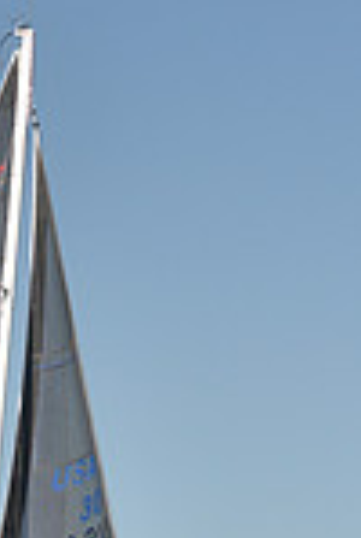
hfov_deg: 5.1
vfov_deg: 7.5
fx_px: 4072
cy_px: 433
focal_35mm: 272
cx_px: 42
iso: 250
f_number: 3.5
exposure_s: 1/1250
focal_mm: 70
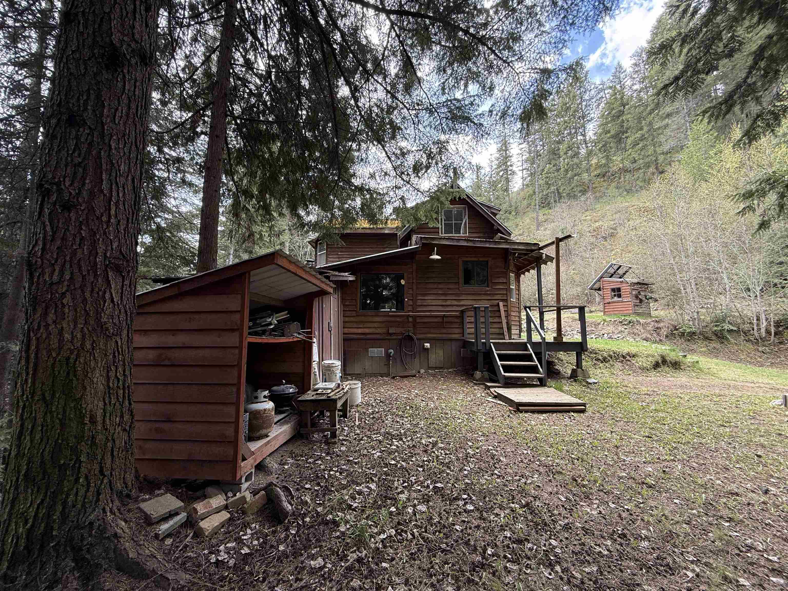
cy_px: 296
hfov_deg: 102.1
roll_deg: -0.1
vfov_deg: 85.7
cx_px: 394
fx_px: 319
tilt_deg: +6.5
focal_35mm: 14
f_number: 2.2
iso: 64
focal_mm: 2.22
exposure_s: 1/119
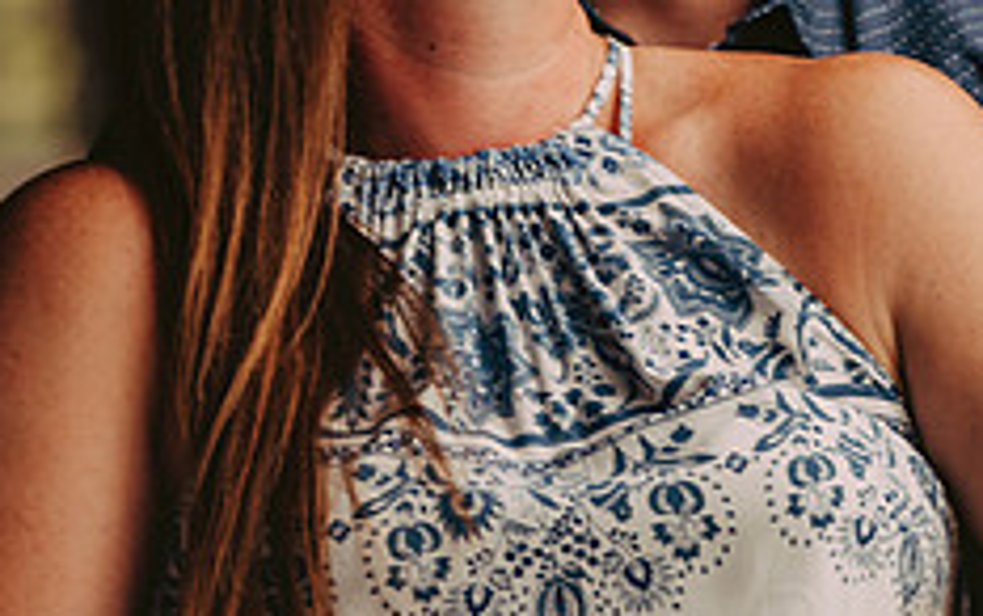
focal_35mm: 330
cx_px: 945
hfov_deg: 6.3
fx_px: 8847
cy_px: -61
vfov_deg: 4.0
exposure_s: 1/125
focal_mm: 130
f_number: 2.8
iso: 320
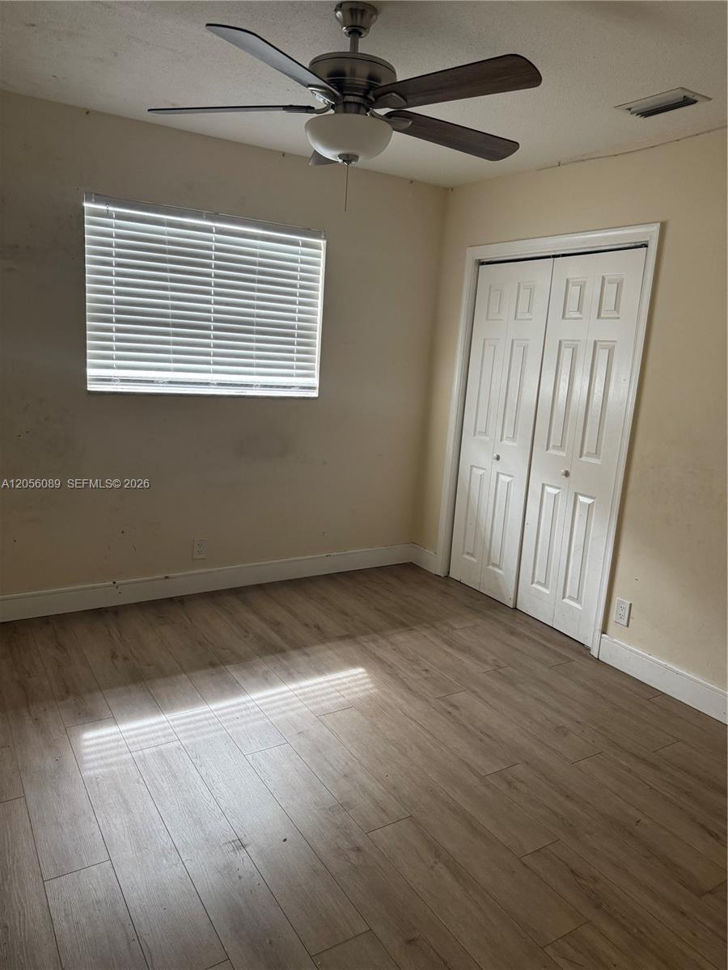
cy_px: 485
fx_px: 673
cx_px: 364
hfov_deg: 56.8
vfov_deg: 71.6
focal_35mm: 24
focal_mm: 6.76
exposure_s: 1/61
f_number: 1.78
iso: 200
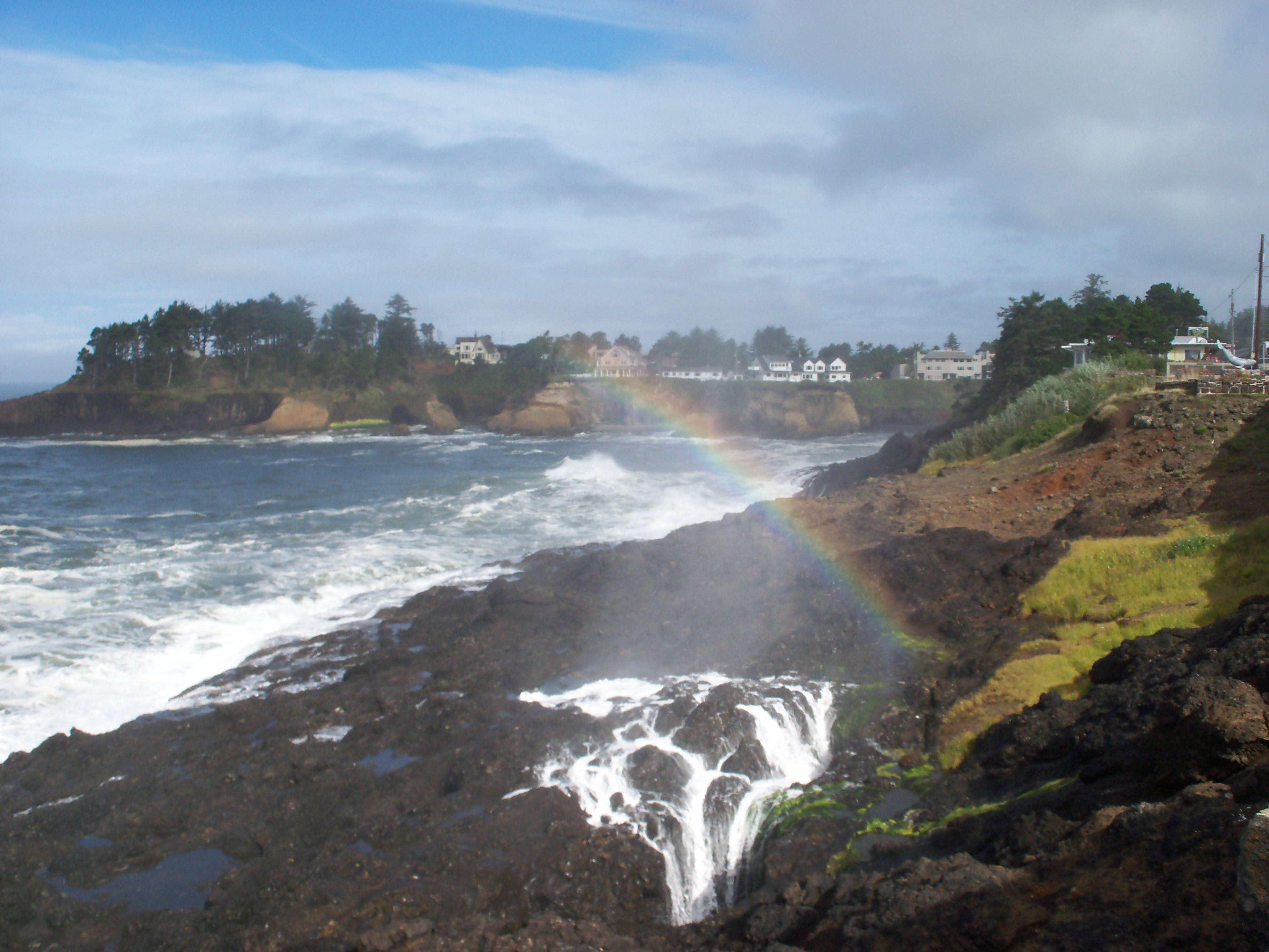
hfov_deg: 52.6
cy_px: 476
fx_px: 1283
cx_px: 634
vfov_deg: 40.7
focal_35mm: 35
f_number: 5.5
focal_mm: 6.3
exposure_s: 1/400
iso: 64
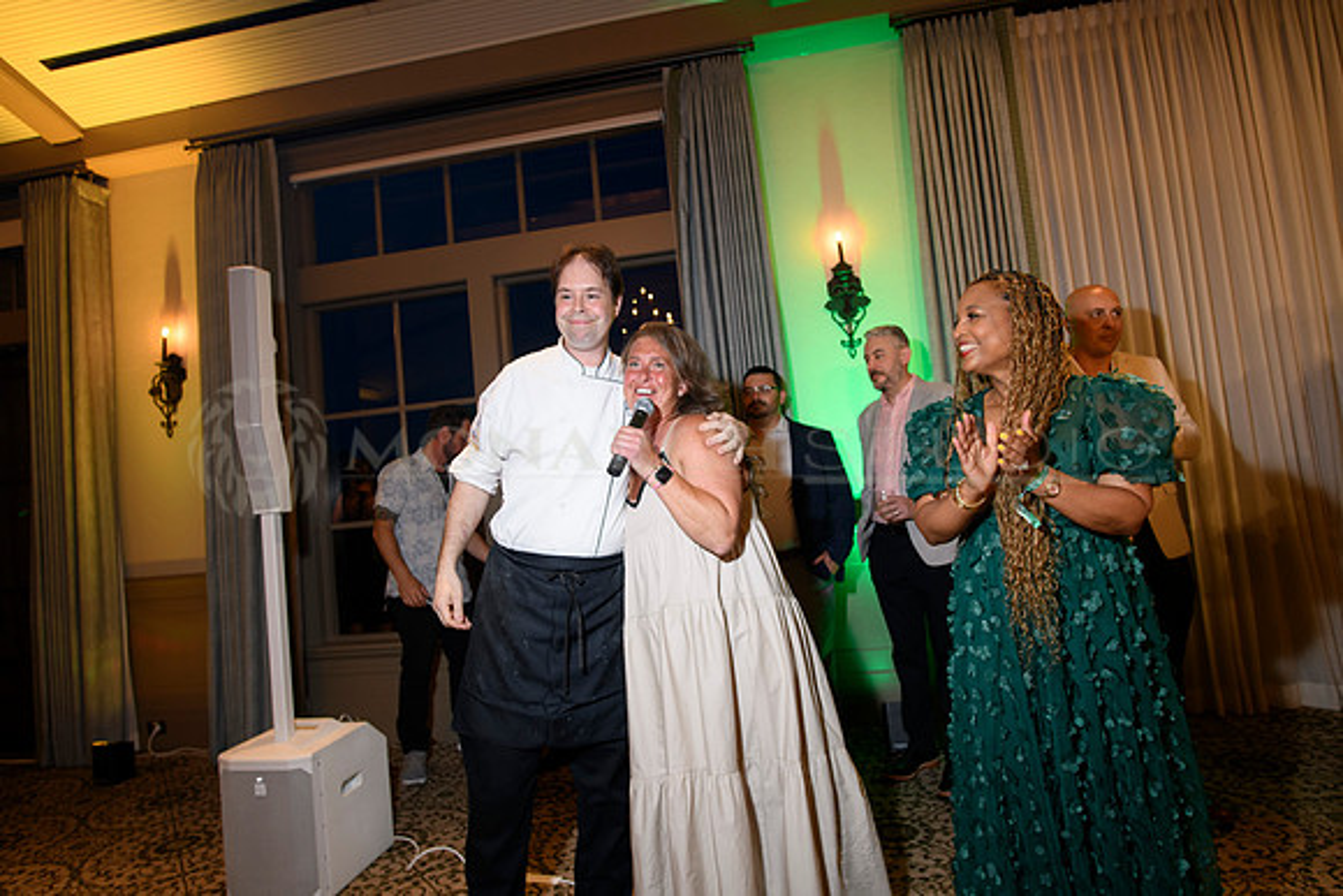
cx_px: 672
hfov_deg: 84.0
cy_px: 448
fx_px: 746
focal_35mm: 20
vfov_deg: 62.0
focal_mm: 20
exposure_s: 1/40
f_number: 5.6
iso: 640
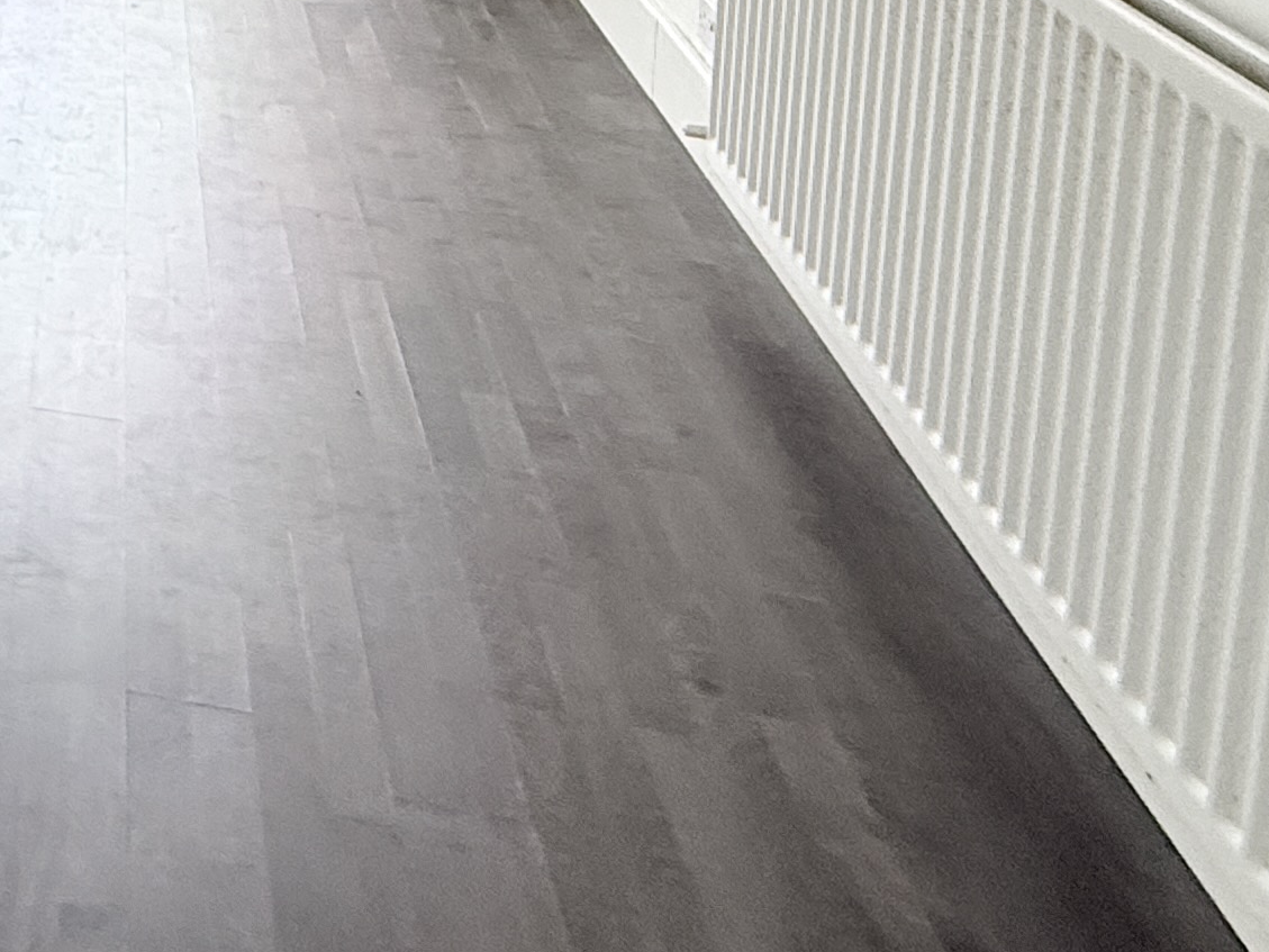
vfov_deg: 23.9
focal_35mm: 50
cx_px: -432
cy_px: -417
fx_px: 1833
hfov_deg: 29.6
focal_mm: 2.22
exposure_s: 1/99
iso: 250
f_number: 2.2
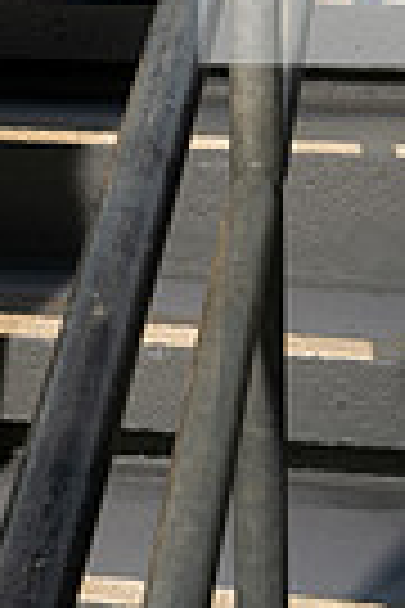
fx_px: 2194
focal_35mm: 130
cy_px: -387
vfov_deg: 14.4
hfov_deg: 10.3
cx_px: -158
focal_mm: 39
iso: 100
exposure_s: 1/250
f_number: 8
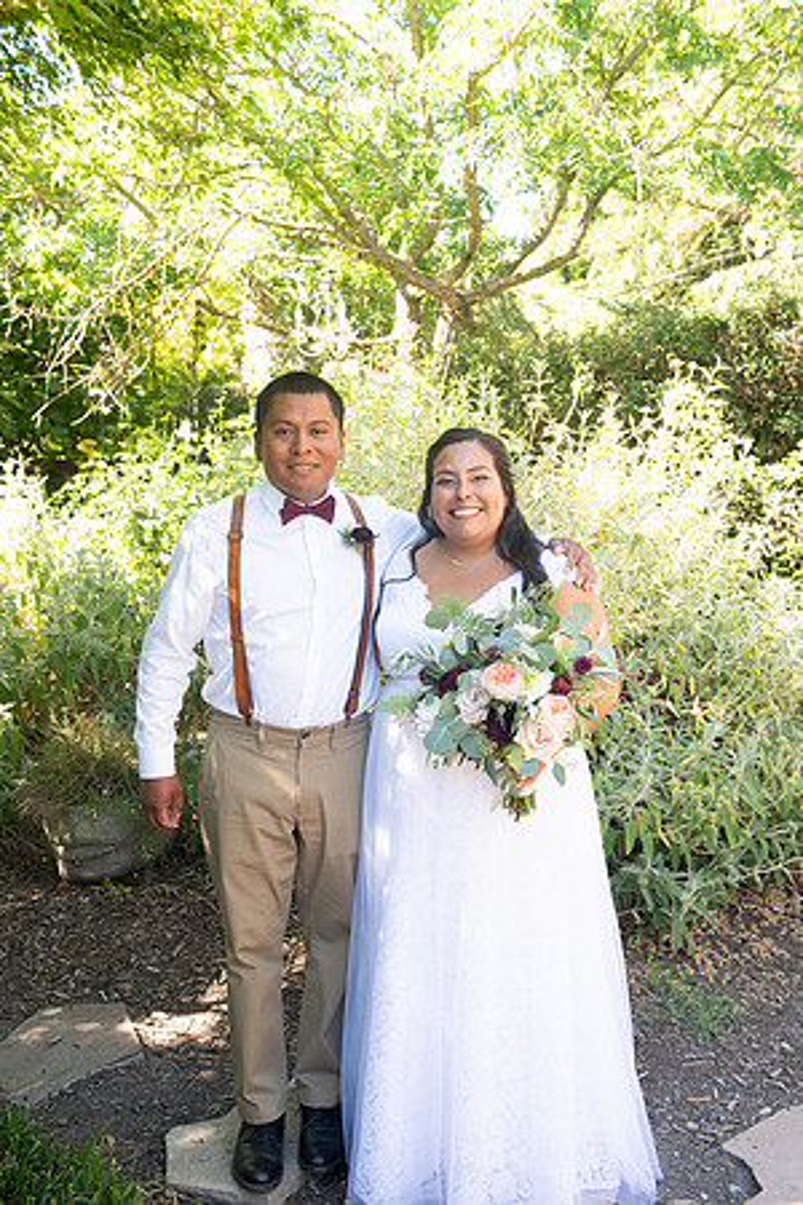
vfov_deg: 55.8
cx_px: 402
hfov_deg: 38.9
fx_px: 1137
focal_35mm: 34
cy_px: 602
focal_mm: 34
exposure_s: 1/250
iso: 640
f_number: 4.5
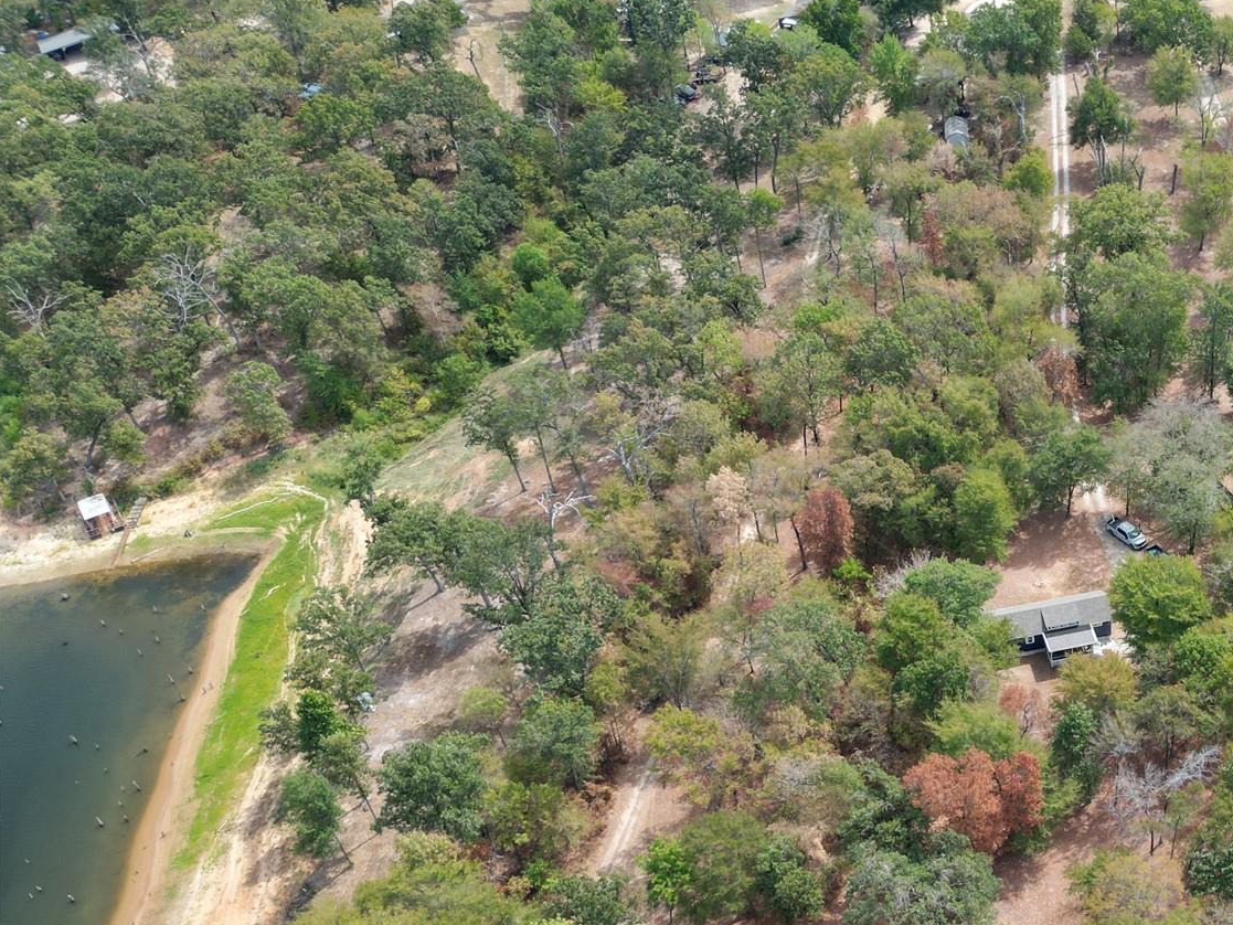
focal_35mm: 44
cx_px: 1126
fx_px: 1567
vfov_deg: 32.2
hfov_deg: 39.6
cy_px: 698
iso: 200
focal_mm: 6.72
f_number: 1.7
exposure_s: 1/1600
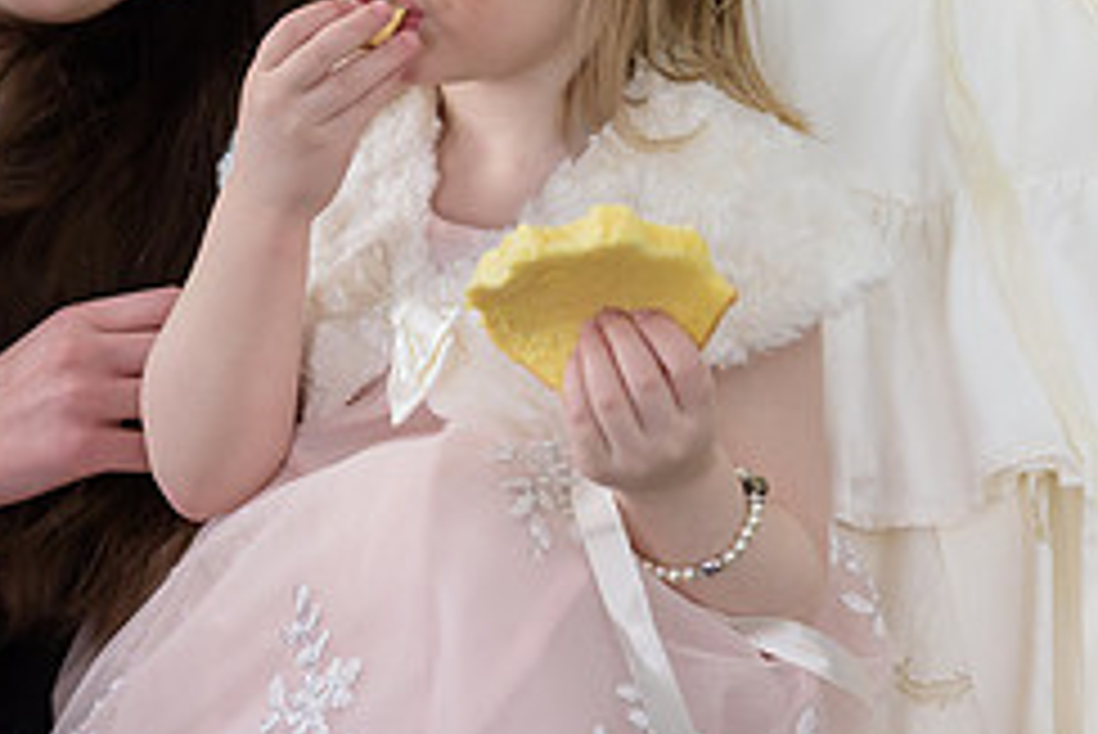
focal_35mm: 133
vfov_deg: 10.2
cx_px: 306
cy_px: -56
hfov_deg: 15.4
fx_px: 4059
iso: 1600
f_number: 3.2
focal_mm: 56
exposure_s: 1/125
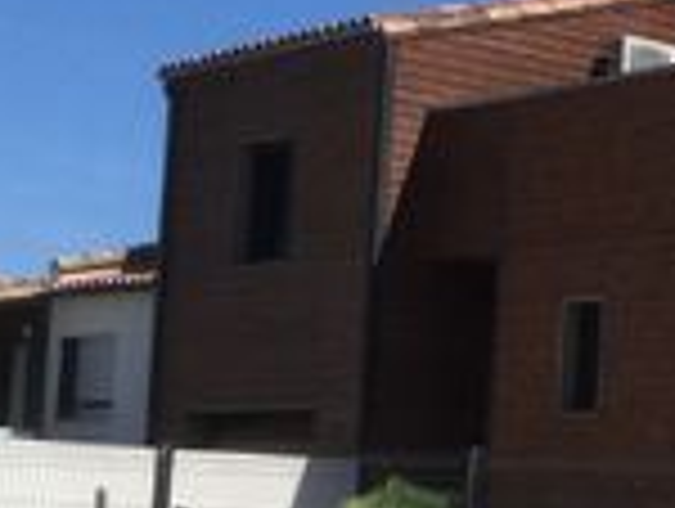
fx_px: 2422
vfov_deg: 12.0
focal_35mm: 124
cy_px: 378
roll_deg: -2.8
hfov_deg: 14.4
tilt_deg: +4.0
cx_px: 1120
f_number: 2.4
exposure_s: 1/2037
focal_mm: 3.3
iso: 25
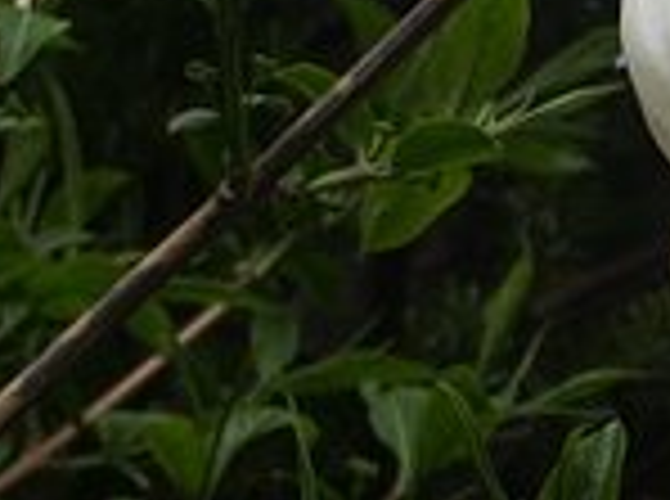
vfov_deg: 5.8
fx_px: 4924
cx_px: 832
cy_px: 144
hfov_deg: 7.7
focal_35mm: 255
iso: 50
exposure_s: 1/100
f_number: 3.9
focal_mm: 12.2
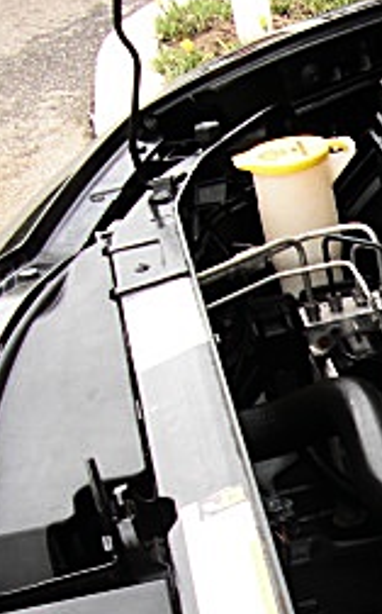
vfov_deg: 20.9
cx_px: 762
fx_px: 1619
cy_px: 580
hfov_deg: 12.0
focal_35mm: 97
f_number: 2.8
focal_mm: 6.3
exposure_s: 1/125
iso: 50
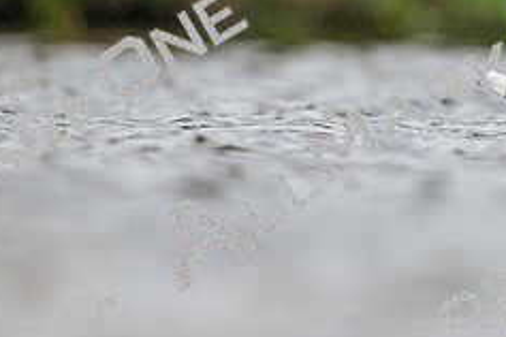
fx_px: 20604
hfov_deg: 1.4
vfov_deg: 0.9
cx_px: 604
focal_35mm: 1466
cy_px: -37
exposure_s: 1/2500
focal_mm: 600
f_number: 4
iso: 4000
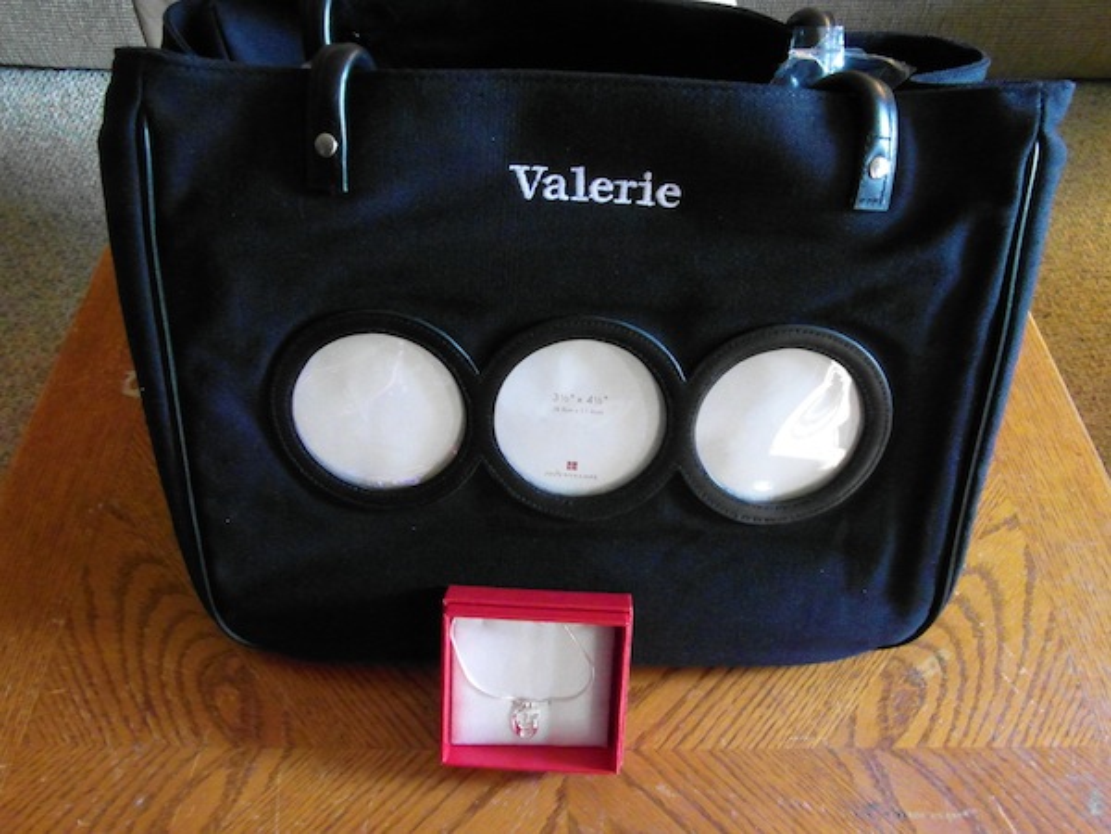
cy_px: 417
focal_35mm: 24
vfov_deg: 56.8
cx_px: 556
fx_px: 770
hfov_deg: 71.6
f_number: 5.8
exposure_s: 1/8
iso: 1600
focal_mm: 4
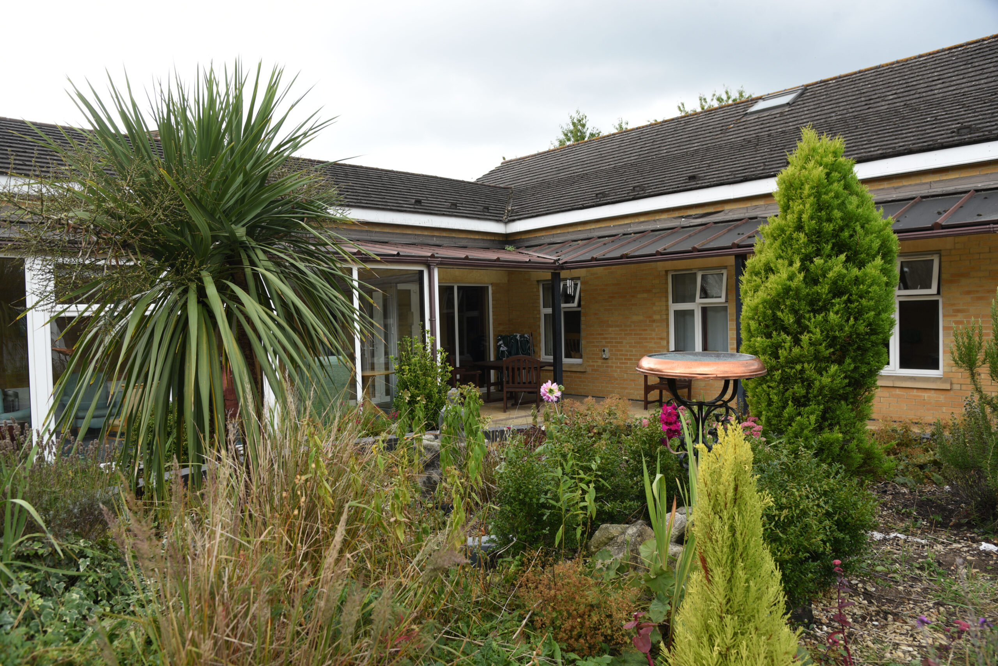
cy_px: 333
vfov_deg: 53.2
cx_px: 499
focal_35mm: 24
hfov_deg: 73.7
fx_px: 666
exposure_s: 1/125
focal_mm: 24
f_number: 5.6
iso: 200
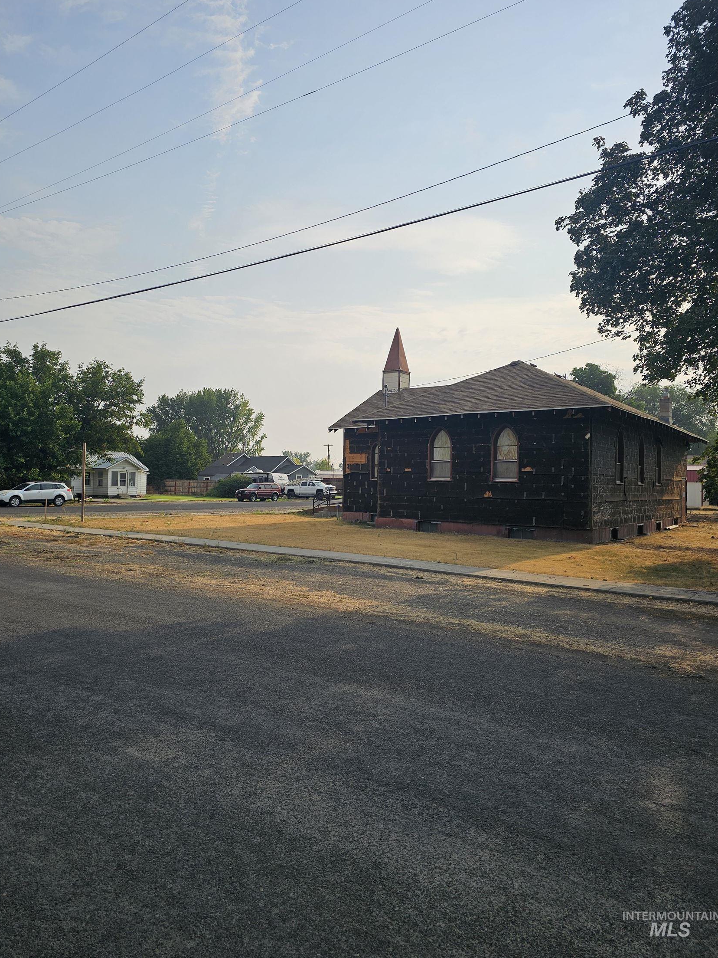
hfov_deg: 56.8
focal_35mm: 24
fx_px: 664
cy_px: 461
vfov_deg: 71.6
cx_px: 348
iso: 10
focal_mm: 6.3
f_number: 1.7
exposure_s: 1/992
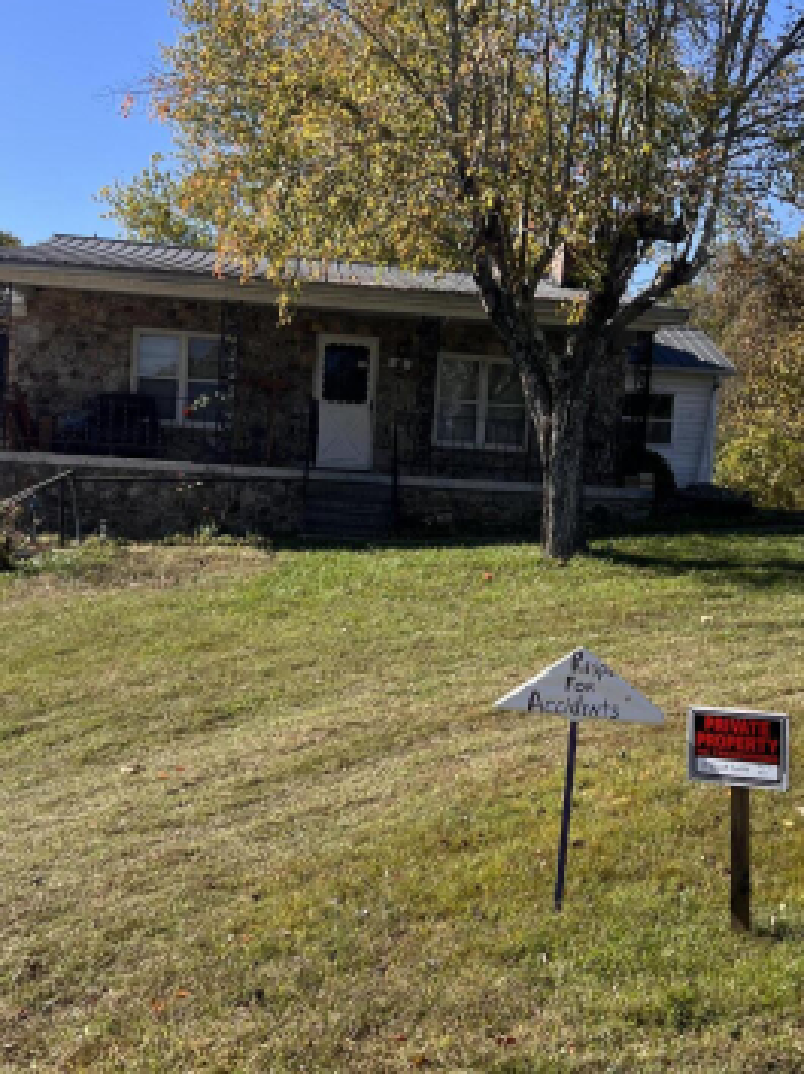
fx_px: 1519
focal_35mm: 49
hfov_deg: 29.6
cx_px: 467
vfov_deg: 38.9
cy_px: 548
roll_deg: -3.9
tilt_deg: -2.1
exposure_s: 1/2571
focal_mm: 5.7
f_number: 1.5
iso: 50
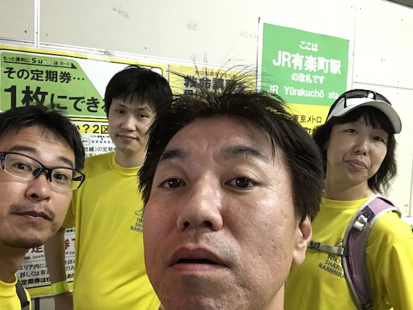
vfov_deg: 44.2
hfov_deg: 56.8
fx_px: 382
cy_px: 155
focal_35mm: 32
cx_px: 206
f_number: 2.2
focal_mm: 2.87
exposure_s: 1/33
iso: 250
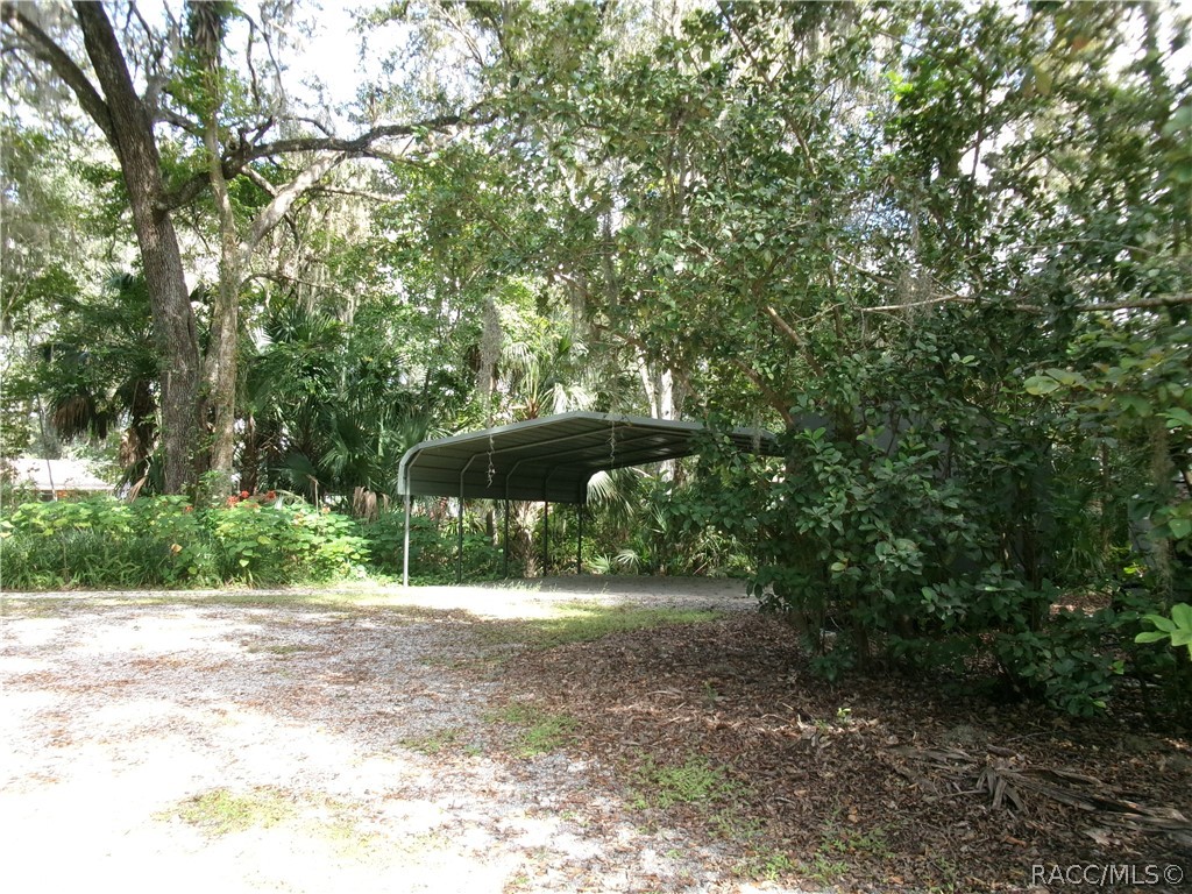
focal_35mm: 28
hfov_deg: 63.4
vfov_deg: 49.7
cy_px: 447
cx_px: 596
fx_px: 964
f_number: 3.9
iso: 225
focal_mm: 5.1
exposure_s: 1/125
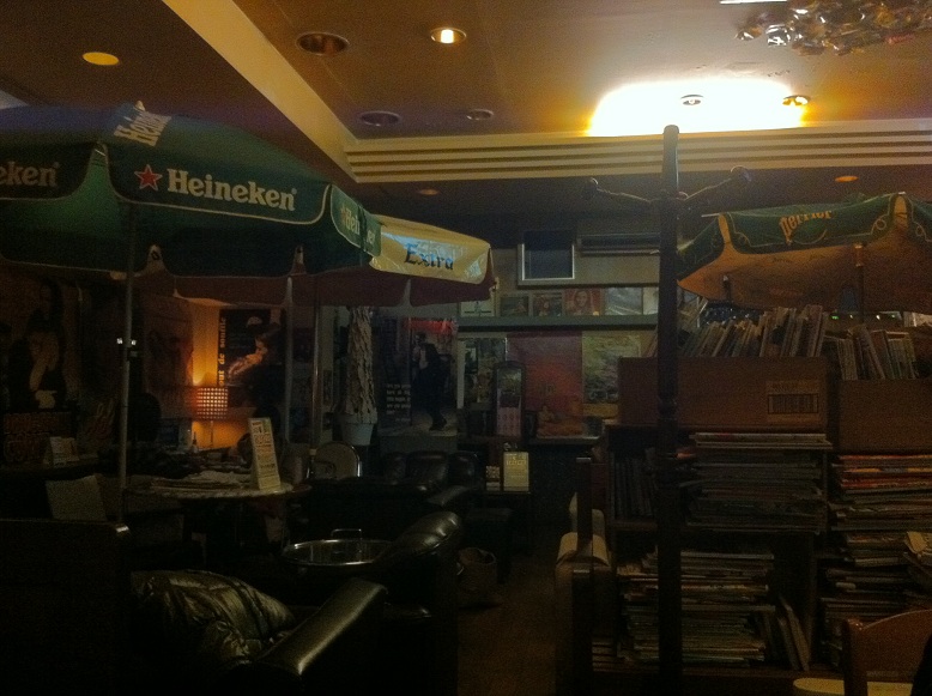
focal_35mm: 35
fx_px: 941
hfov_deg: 52.7
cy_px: 348
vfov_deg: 40.6
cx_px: 466
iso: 1000
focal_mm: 3.85
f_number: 2.8
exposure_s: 1/15
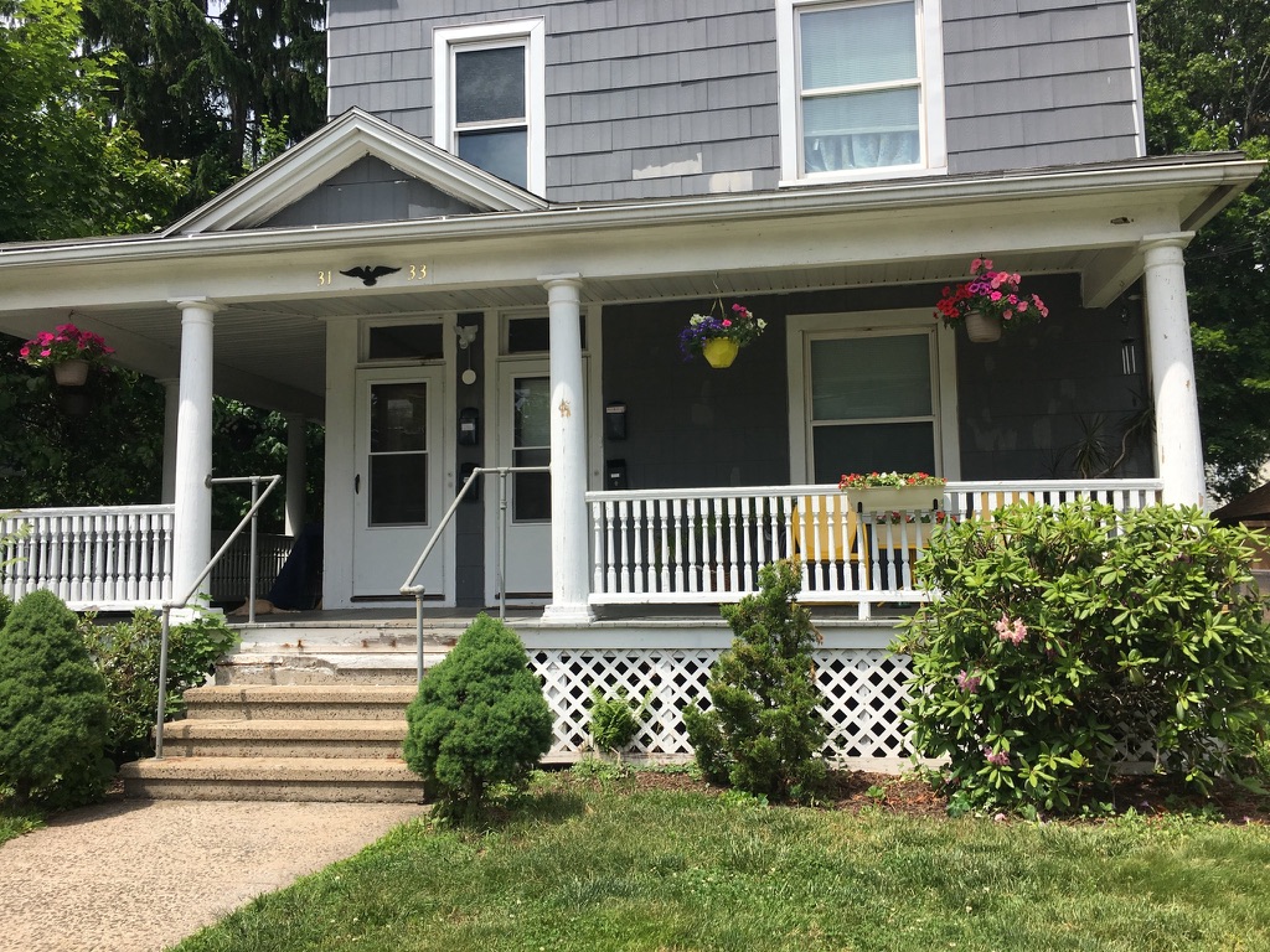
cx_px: 635
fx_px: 1064
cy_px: 476
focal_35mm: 29
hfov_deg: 61.7
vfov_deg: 48.2
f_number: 2.2
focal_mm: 4.15
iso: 25
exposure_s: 1/1183
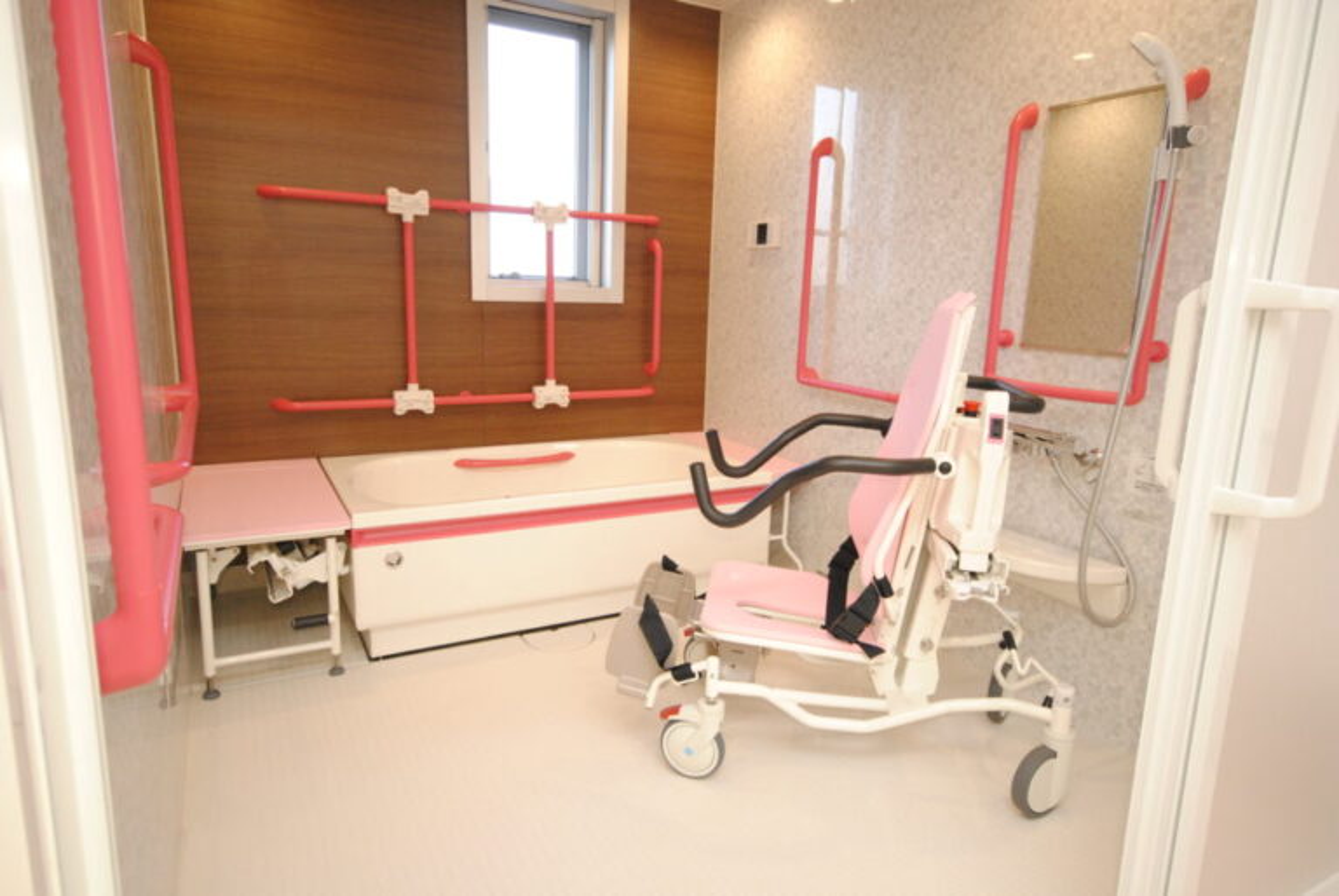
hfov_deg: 81.1
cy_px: 448
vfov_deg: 59.6
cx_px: 670
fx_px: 782
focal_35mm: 21
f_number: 4.8
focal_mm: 14
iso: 800
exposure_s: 1/60
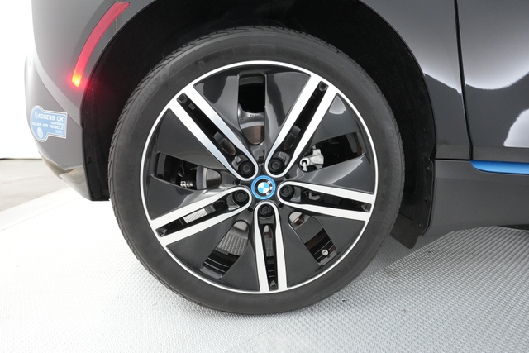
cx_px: 264
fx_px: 250
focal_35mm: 17
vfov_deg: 70.5
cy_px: 176
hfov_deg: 93.3
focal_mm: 17
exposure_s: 1/100
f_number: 5
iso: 8000
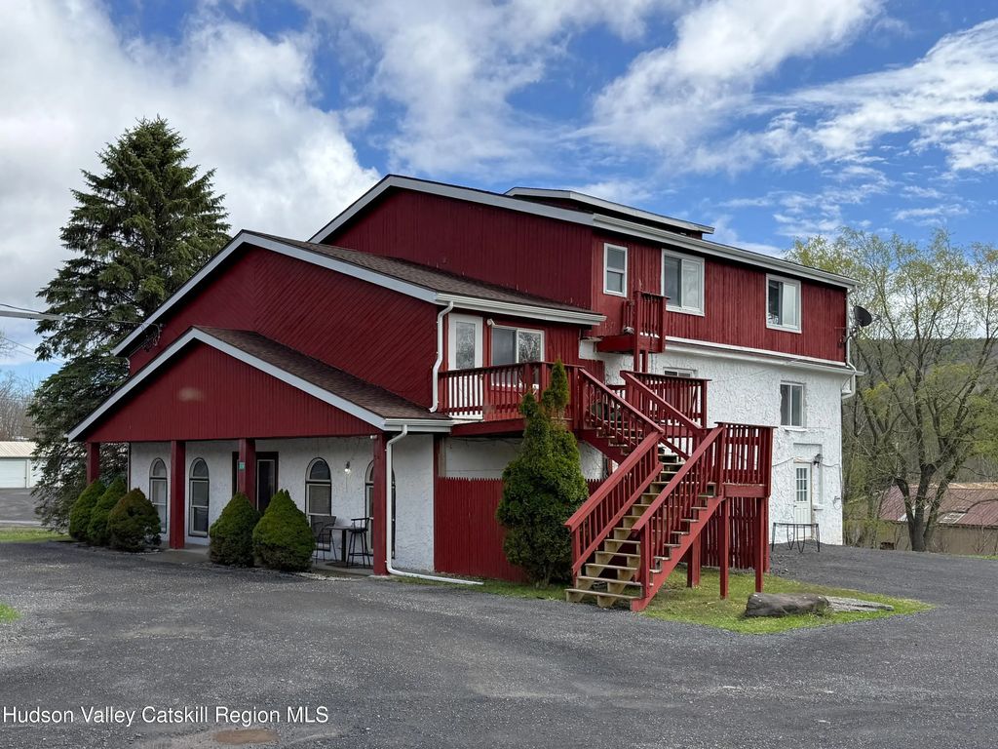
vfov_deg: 56.8
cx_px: 499
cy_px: 374
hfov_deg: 71.6
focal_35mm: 24
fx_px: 692
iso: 80
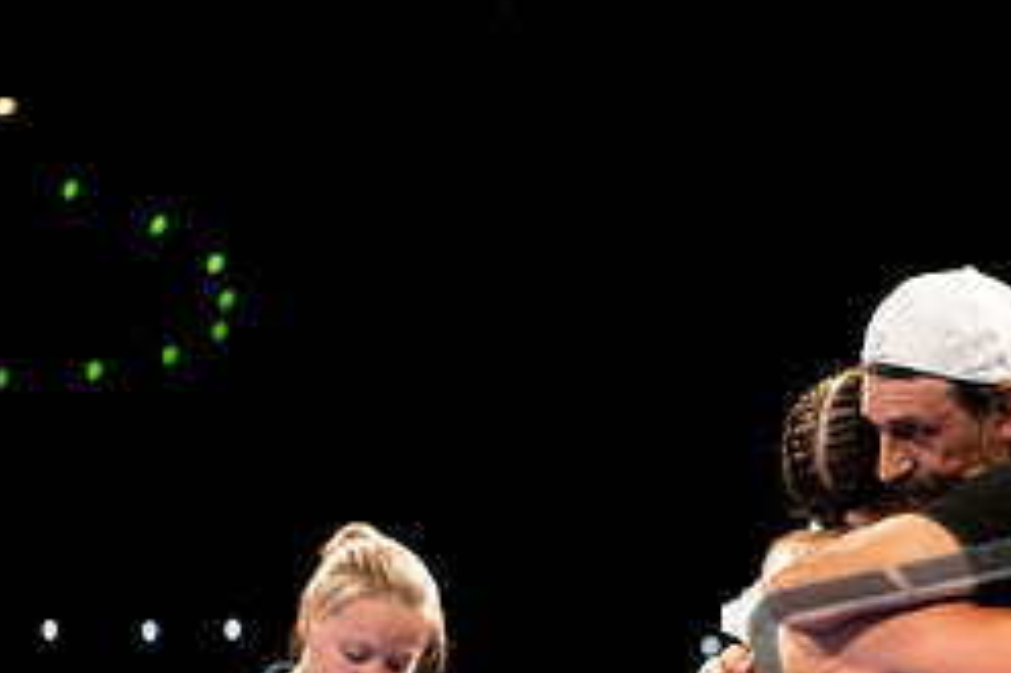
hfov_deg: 12.5
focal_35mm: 164
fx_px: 4602
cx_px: 758
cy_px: 659
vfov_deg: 8.3
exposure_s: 1/1250
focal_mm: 70
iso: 1600
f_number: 2.8
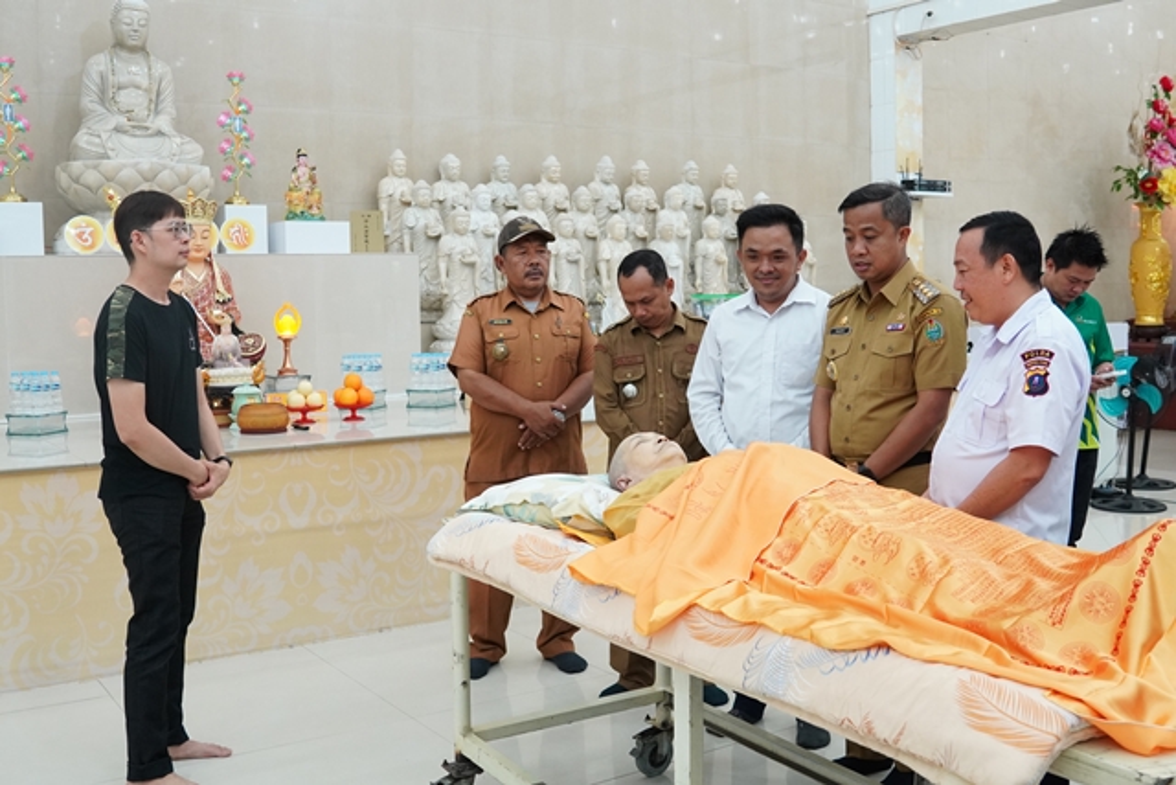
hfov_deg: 53.1
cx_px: 588
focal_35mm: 36
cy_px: 392
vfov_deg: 36.9
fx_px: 1176
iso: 2000
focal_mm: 24
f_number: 4
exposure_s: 1/125
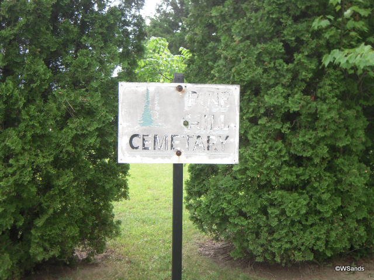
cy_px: 140
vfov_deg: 35.1
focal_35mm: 41
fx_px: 443
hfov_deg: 45.8
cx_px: 187
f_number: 3.2
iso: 100
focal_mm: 7.3
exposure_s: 1/160
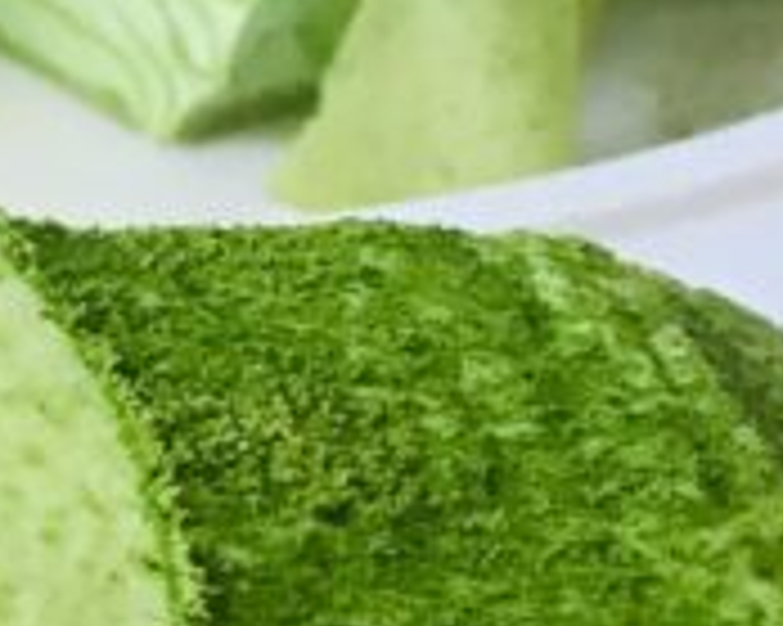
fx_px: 5420
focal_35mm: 234
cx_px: -1611
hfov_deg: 7.3
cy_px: 977
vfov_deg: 6.5
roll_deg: -2.0
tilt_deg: -37.0
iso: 25
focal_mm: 4.15
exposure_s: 1/30
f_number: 2.2
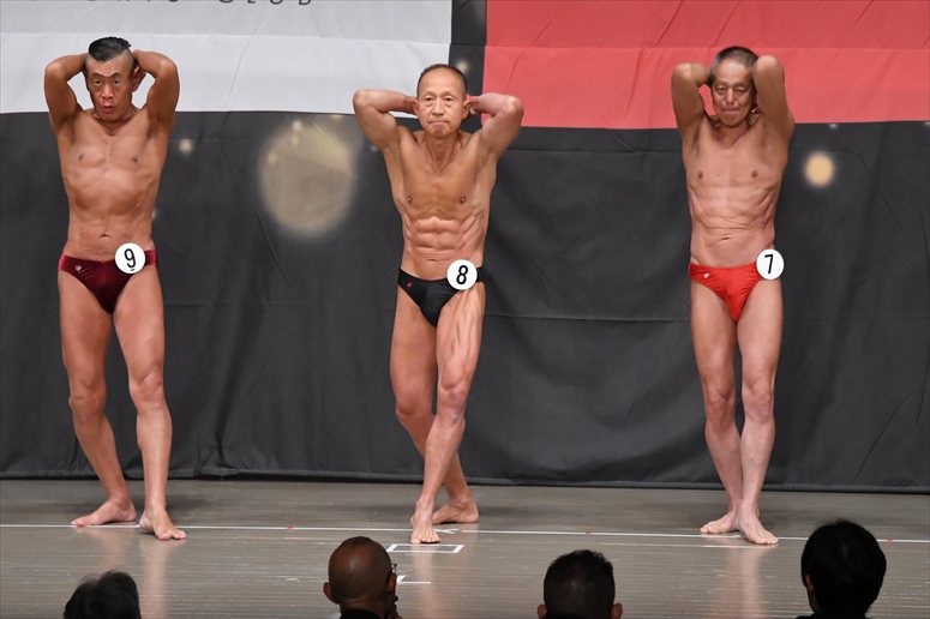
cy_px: 310
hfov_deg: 9.5
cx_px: 465
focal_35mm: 217
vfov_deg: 6.3
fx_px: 5603
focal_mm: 145
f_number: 5.6
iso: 5000
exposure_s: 1/400
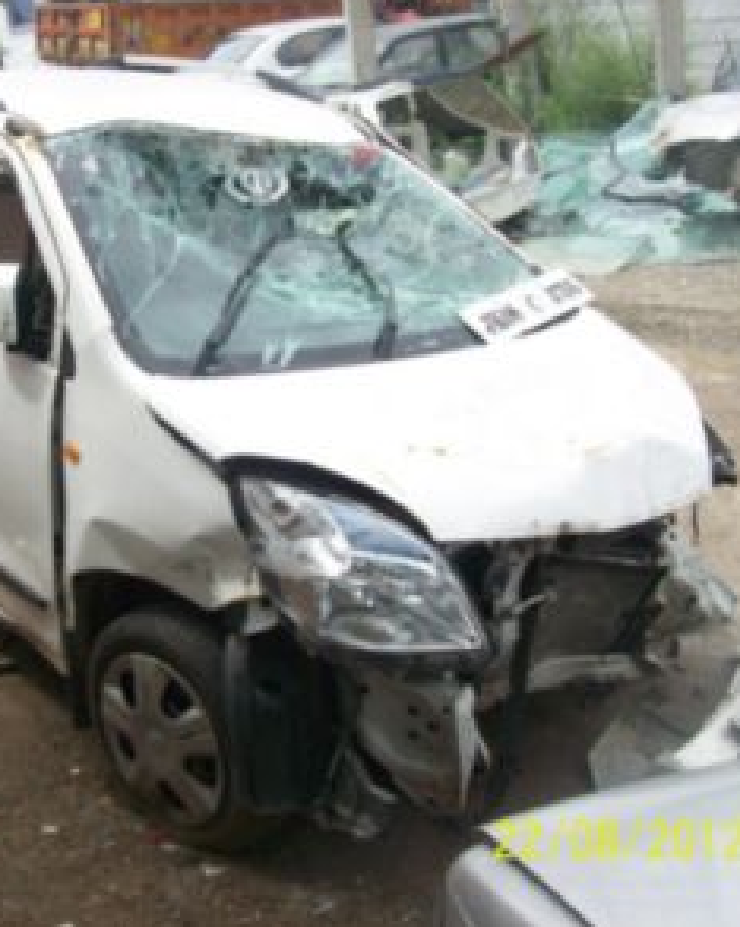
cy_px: 459
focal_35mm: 48
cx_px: 206
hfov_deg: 31.0
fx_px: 1315
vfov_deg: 38.8
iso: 80
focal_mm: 6
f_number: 4.8
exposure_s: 1/353
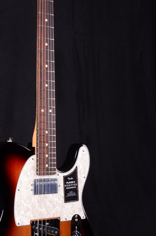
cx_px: 47
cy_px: 115
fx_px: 430
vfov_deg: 30.6
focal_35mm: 66
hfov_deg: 20.5
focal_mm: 25
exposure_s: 1/200
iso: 200
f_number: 13
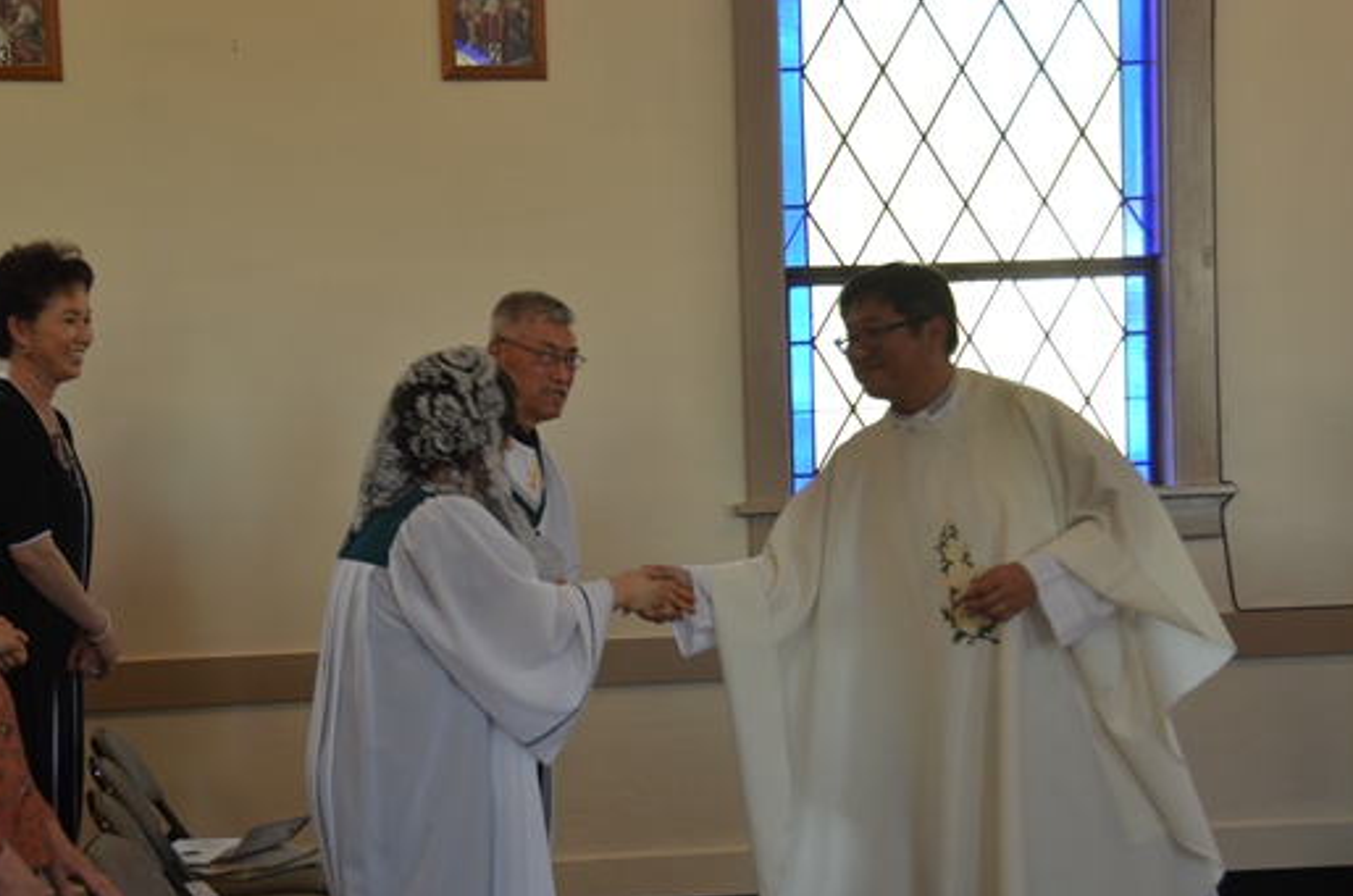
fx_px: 3075
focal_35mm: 82
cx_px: 673
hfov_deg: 24.8
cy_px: 533
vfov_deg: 16.6
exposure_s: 1/60
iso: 450
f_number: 4.5
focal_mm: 44
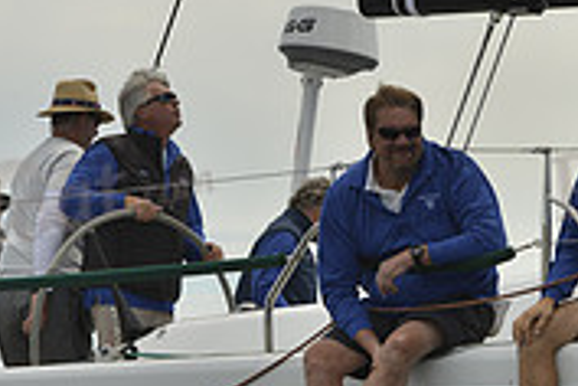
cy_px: 352
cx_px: 385
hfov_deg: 7.3
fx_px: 4527
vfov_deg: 4.9
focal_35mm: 282
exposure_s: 1/1600
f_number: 7.1
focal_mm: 86
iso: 280
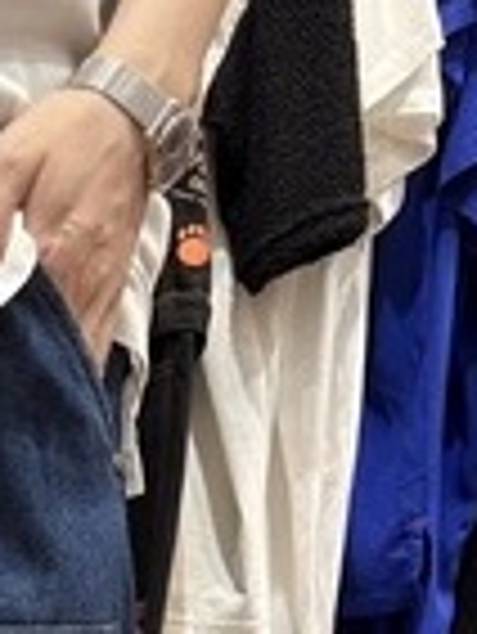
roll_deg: -0.7
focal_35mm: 92
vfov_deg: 18.1
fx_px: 1688
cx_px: -263
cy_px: 1048
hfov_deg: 14.8
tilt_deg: -11.9
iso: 160
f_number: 1.6
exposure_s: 1/50
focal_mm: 5.96
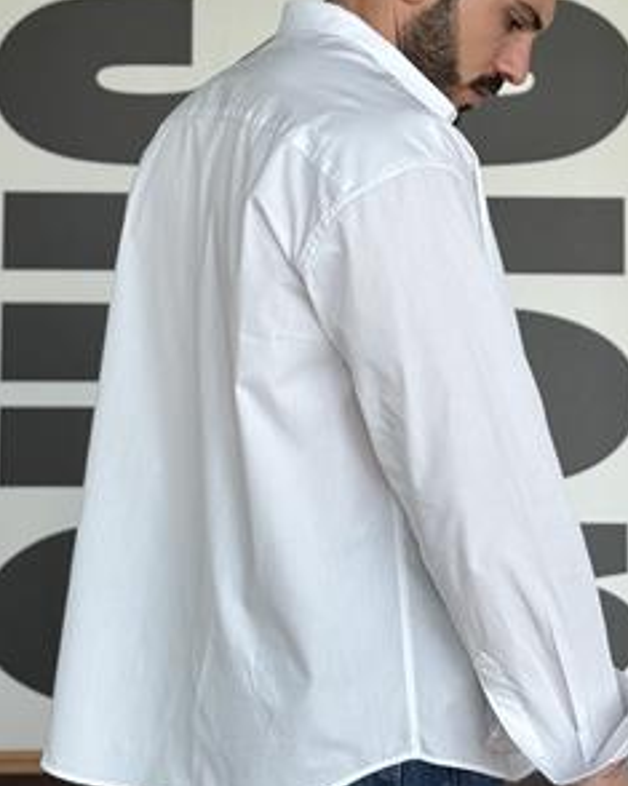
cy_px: 229
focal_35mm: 85
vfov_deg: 22.3
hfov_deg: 18.1
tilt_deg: +3.8
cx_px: 318
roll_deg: -0.8
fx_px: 1976
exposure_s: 1/247
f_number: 1.78
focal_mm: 6.76
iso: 80
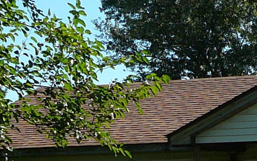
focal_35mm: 147
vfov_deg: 8.8
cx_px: 284
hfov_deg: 13.9
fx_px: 1030
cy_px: 216
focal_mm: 5.2
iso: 80
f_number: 2.8
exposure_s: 1/800
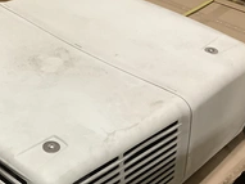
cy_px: 140
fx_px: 460
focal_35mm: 65
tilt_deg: -39.6
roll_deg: -5.2
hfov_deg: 29.2
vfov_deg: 22.3
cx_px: 49
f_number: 2.4
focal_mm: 3.3
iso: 250
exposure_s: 1/40
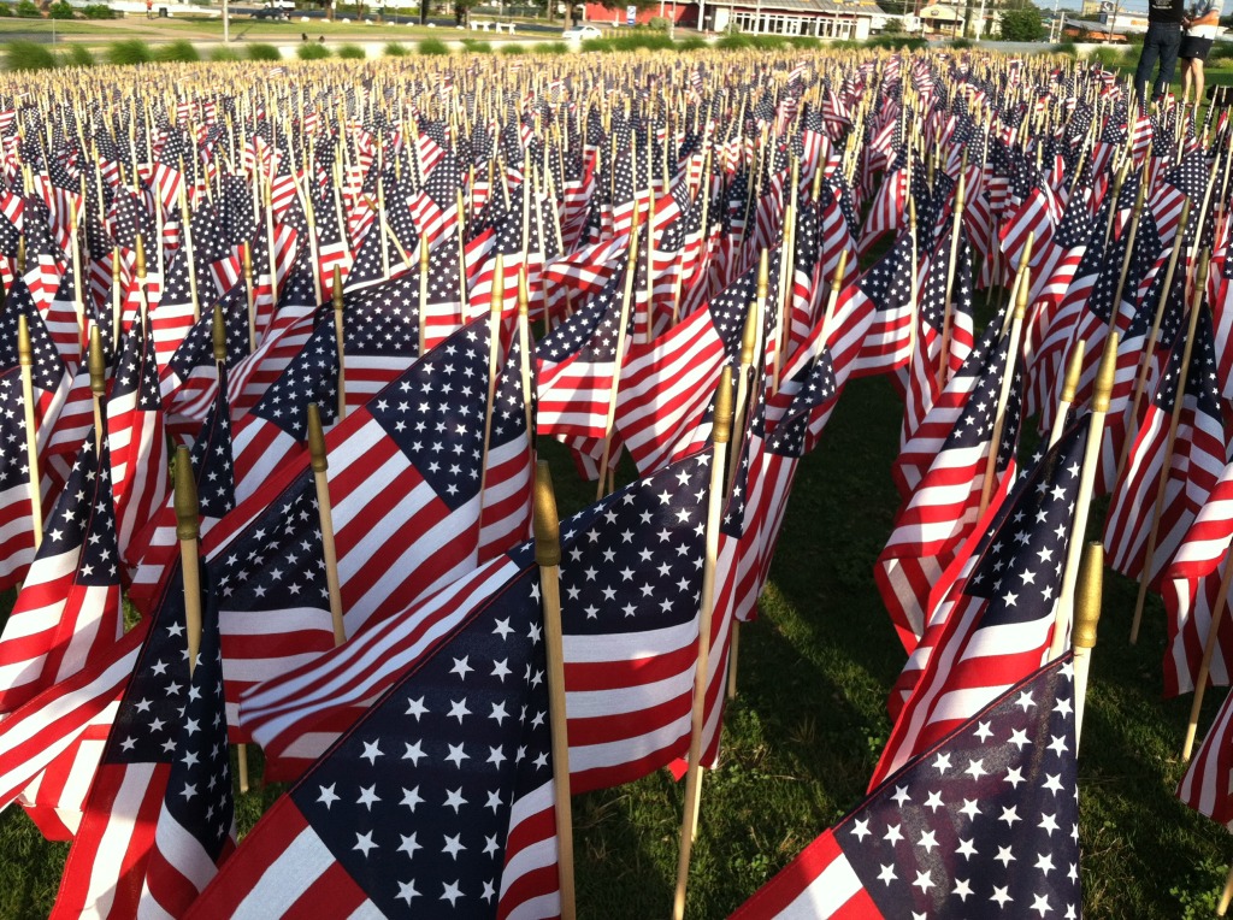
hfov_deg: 52.7
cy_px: 460
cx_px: 616
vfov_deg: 40.6
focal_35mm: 35
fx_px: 1244
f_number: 2.8
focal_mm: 3.85
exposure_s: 1/370
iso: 80
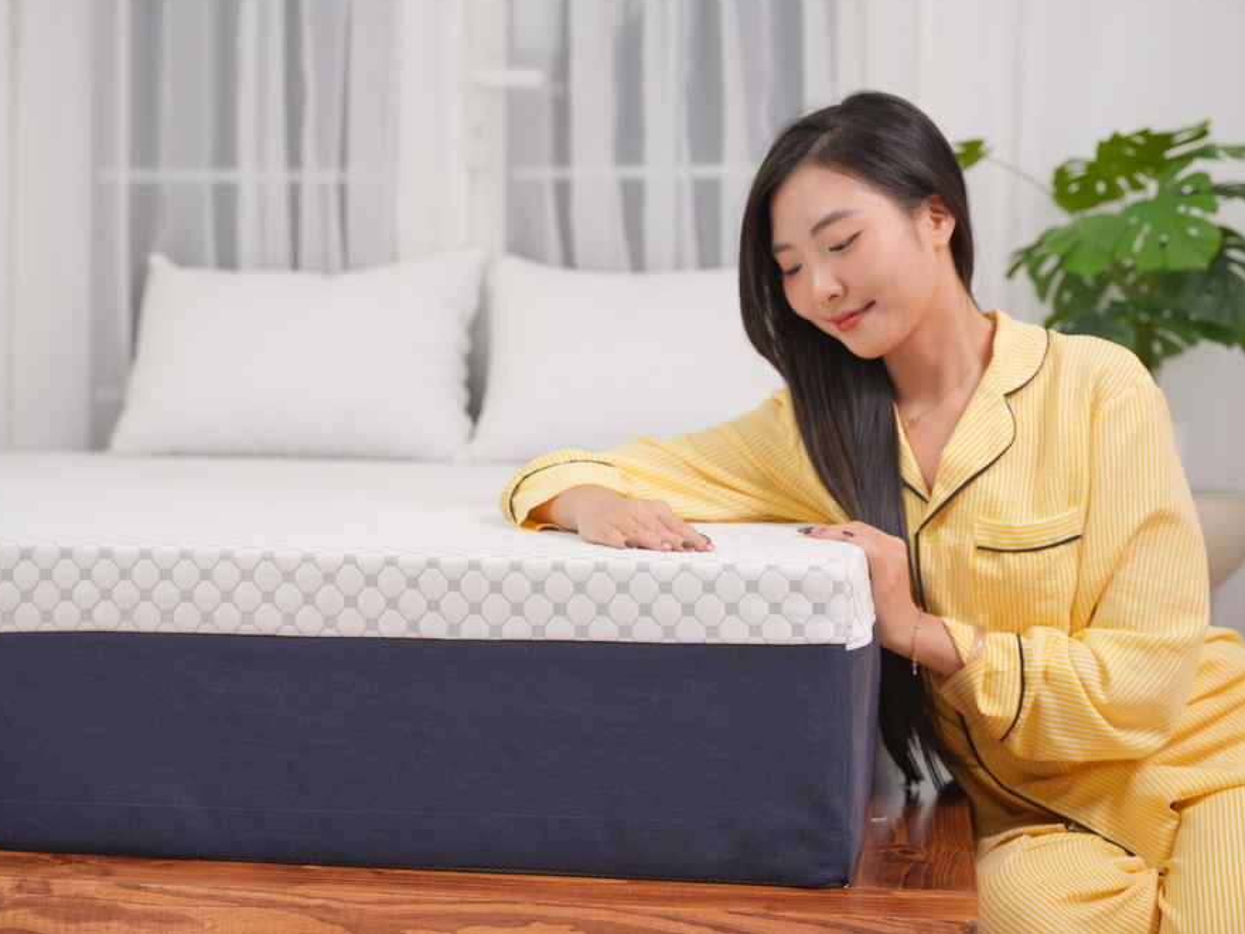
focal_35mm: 59
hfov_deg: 32.5
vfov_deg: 24.7
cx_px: 621
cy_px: 463
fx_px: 2134
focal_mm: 54.3
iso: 100
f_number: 4
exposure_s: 1/60
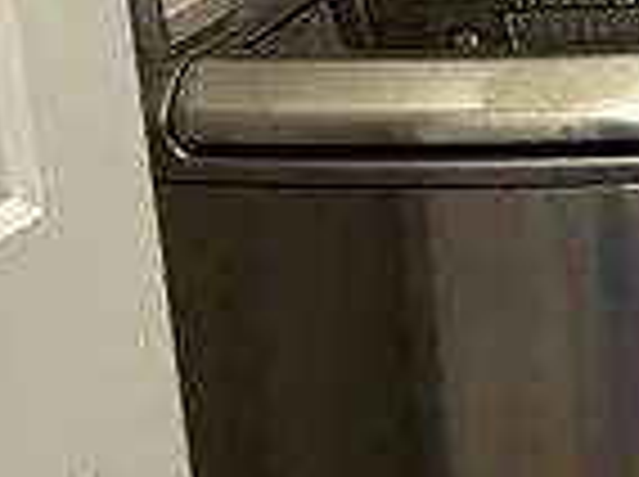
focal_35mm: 101
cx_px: 855
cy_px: 22
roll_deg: +1.8
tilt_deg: -14.3
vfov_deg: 14.4
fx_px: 1861
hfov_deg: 18.1
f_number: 2.2
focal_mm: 2.22
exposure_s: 1/60
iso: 640
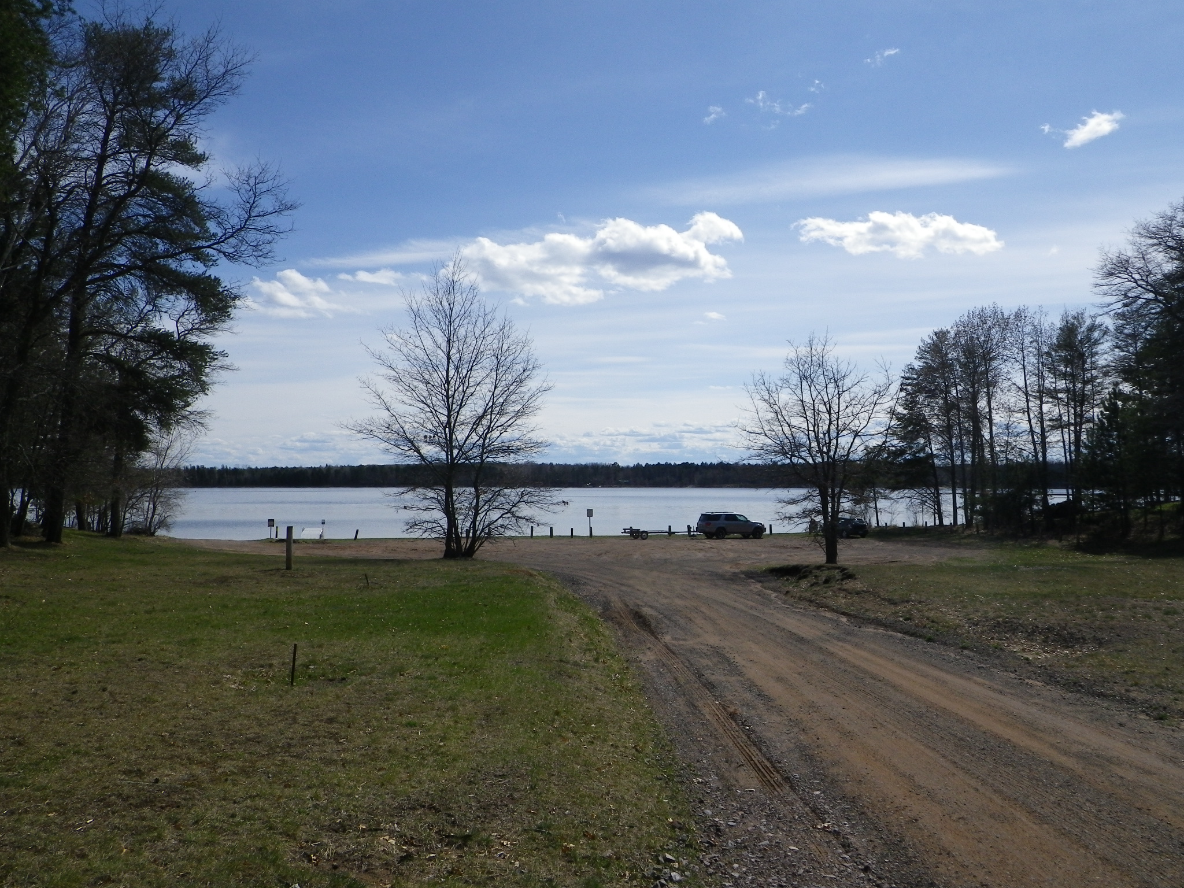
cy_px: 444
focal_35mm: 28
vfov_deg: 49.7
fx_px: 958
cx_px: 592
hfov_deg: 63.4
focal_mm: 5
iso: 80
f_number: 4.2
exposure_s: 1/1250
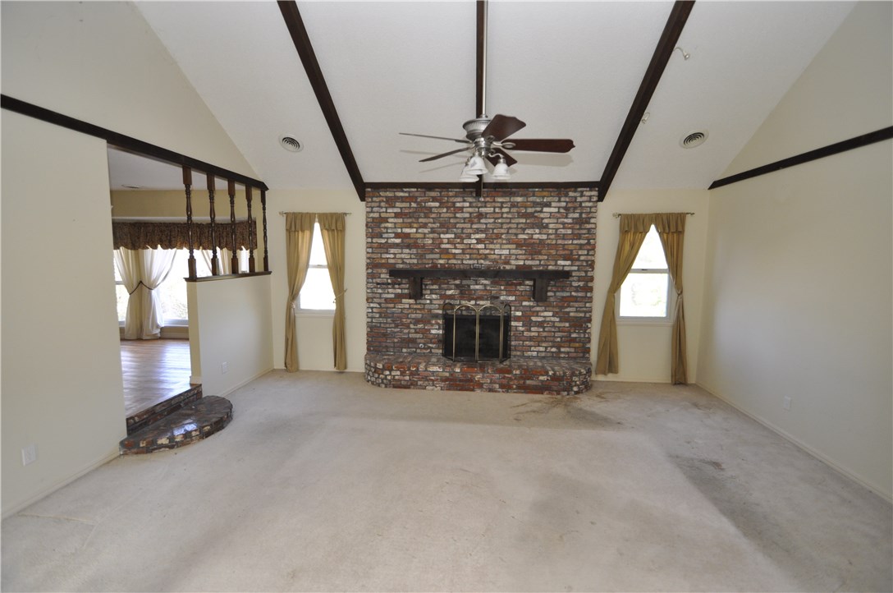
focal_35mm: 15
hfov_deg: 100.5
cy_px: 296
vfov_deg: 77.1
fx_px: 372
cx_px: 446
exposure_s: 1/60
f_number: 4
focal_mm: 10
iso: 640
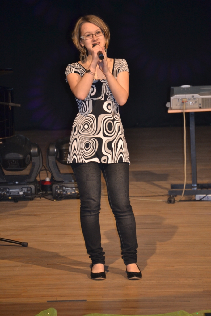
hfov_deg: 6.3
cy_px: 158
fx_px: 1911
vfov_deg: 9.5
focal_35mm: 218
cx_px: 106
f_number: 5
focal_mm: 145
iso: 800
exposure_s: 1/60
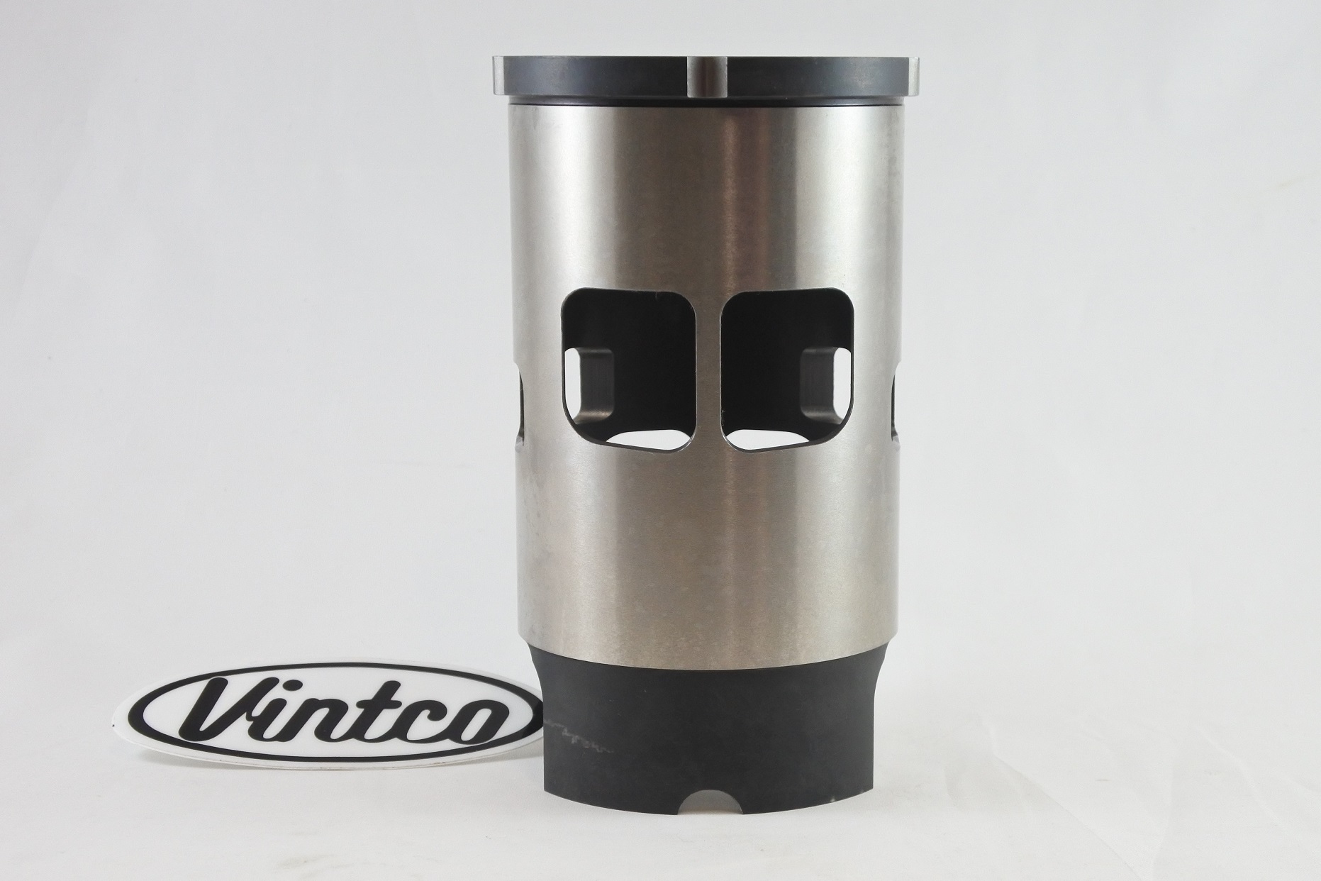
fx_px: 1798
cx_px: 660
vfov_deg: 27.5
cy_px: 440
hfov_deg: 40.3
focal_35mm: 49
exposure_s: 1/125
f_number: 4.5
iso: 500
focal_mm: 18.4
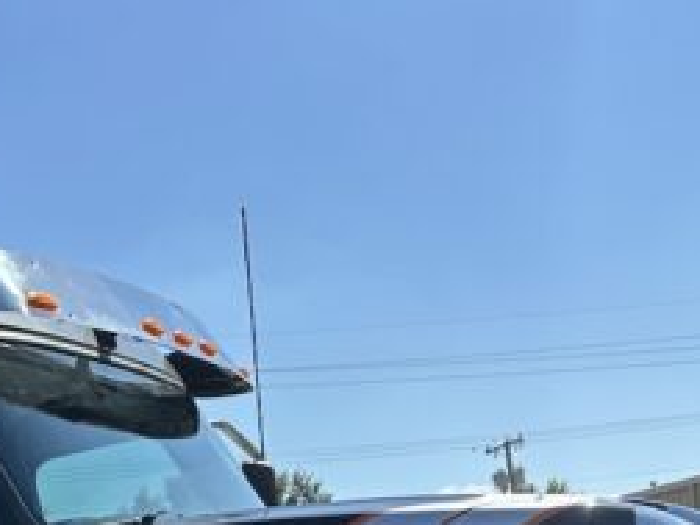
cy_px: 728
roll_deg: +7.9
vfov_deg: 18.4
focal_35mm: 73
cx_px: -128
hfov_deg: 24.3
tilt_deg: +1.1
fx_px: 1476
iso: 80
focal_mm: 6.86
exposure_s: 1/4016
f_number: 1.78
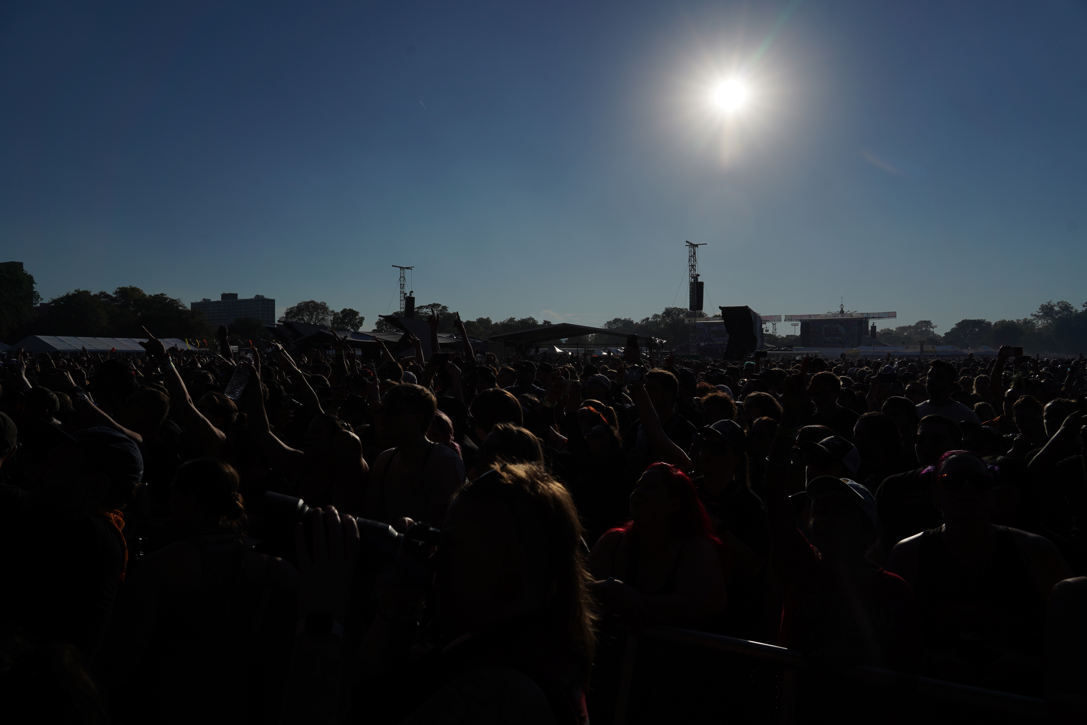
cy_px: 362
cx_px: 544
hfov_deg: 73.7
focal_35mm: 24
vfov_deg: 53.1
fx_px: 725
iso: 100
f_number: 9
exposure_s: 1/2500
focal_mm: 24
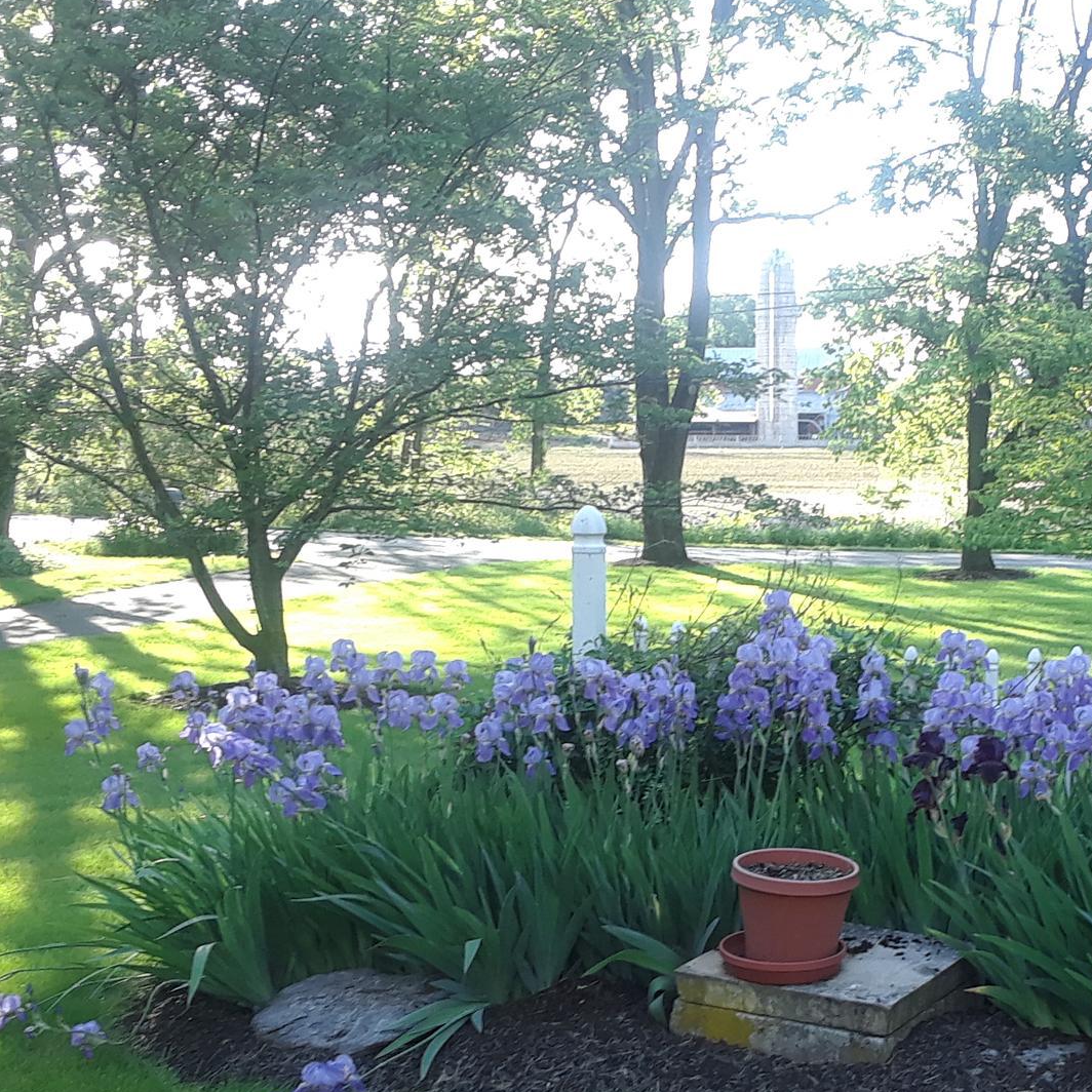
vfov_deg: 32.9
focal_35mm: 51
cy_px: 776
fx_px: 1820
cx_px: 820
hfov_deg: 32.8
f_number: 1.9
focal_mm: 2.47
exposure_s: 1/140
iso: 40
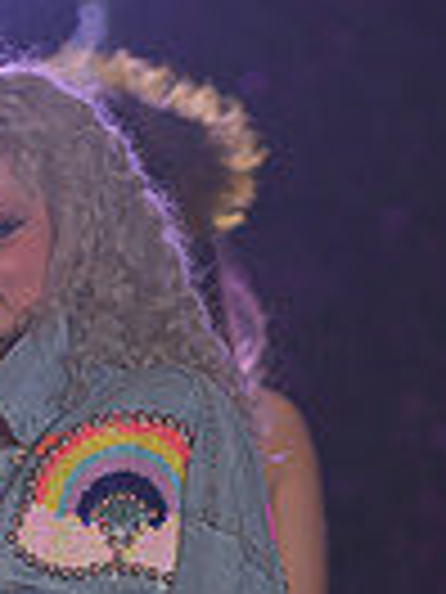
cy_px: 724
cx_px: 68
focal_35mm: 788
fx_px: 13537
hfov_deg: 1.9
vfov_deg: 2.5
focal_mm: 200
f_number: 4.5
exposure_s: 1/250
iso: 800
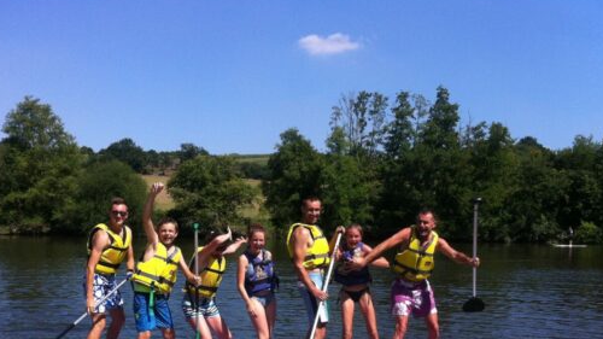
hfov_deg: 40.6
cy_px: 293
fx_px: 815
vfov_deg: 23.0
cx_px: 297
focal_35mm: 51
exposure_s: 1/1588
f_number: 2.8
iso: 80
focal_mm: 3.85
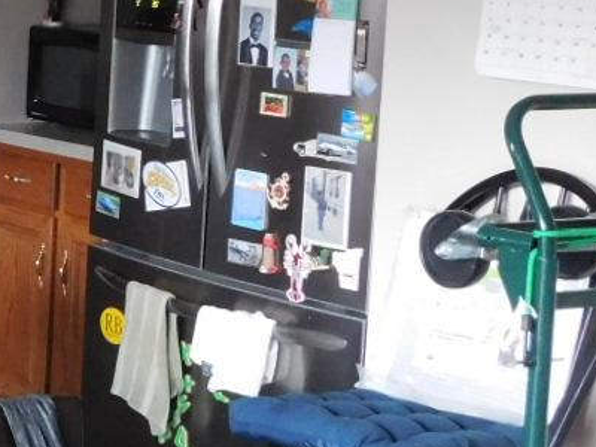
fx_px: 1722
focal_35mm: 100
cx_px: -277
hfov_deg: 17.7
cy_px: 107
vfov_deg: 14.7
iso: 400
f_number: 3.1
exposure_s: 1/20
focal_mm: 4.5
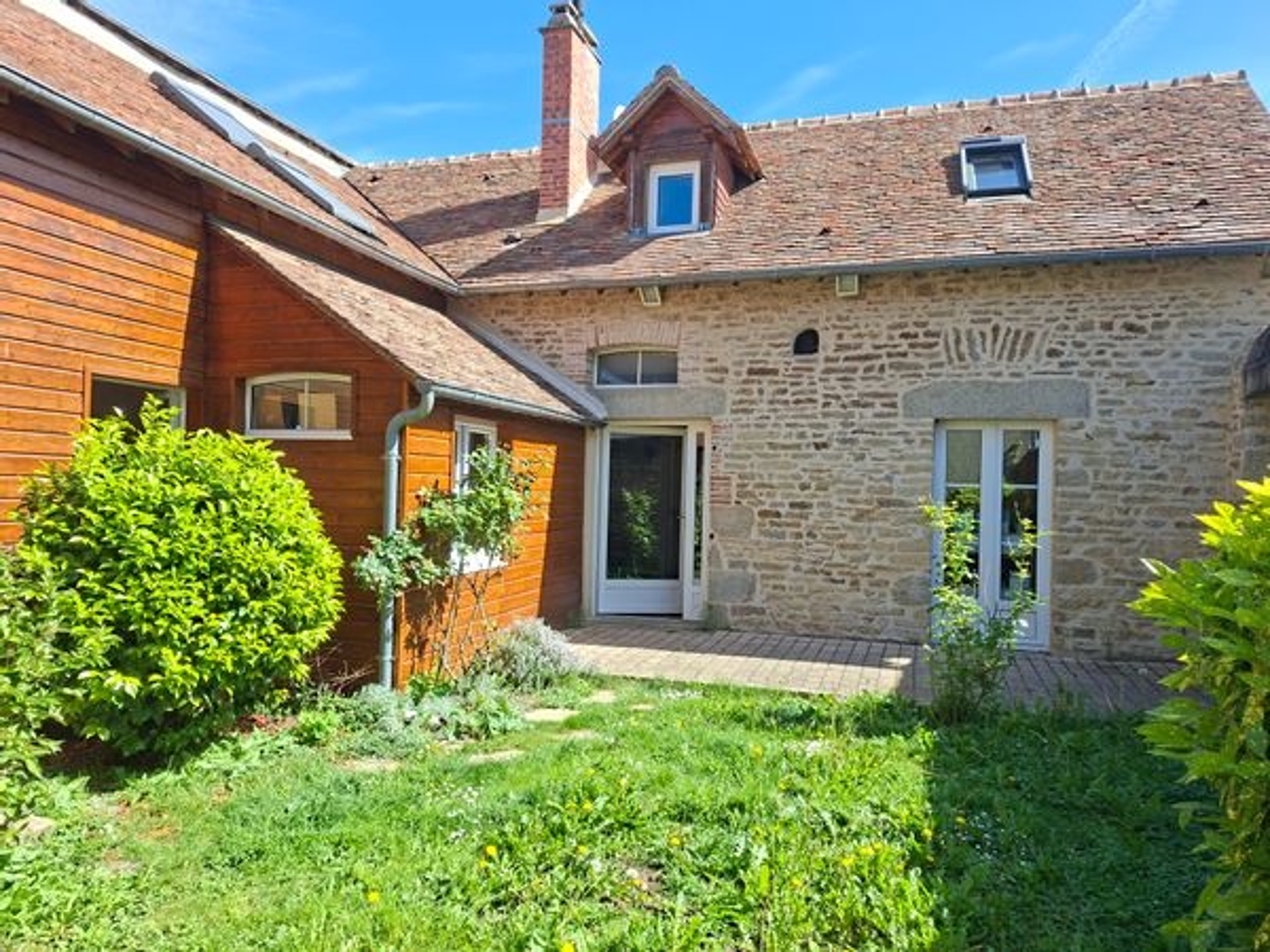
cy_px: 476
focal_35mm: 23
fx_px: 844
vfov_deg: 58.9
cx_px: 635
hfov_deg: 73.9
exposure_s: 1/889
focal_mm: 5.54
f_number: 1.8
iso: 50
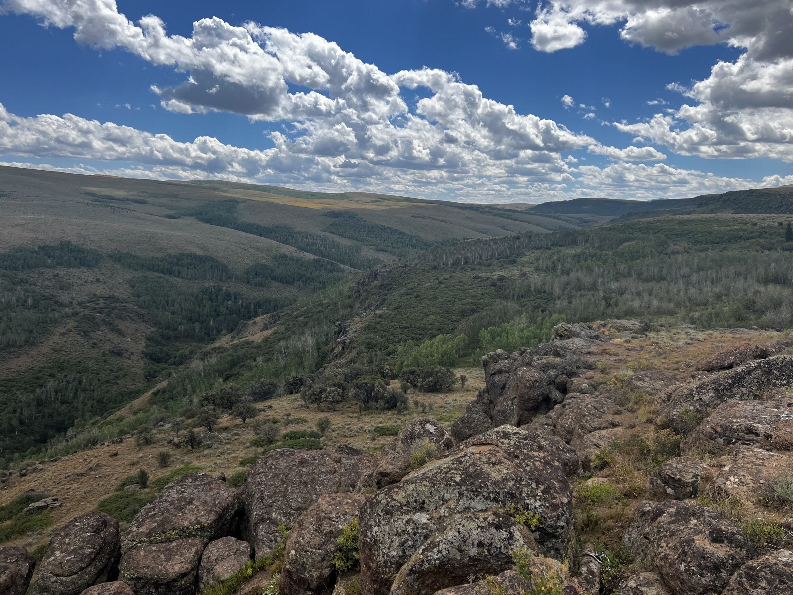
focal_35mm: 27
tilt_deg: -8.1
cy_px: 293
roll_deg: -0.6
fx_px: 619
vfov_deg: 51.4
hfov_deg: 65.3
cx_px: 407
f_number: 1.5
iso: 50
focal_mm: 5.7
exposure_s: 1/5076
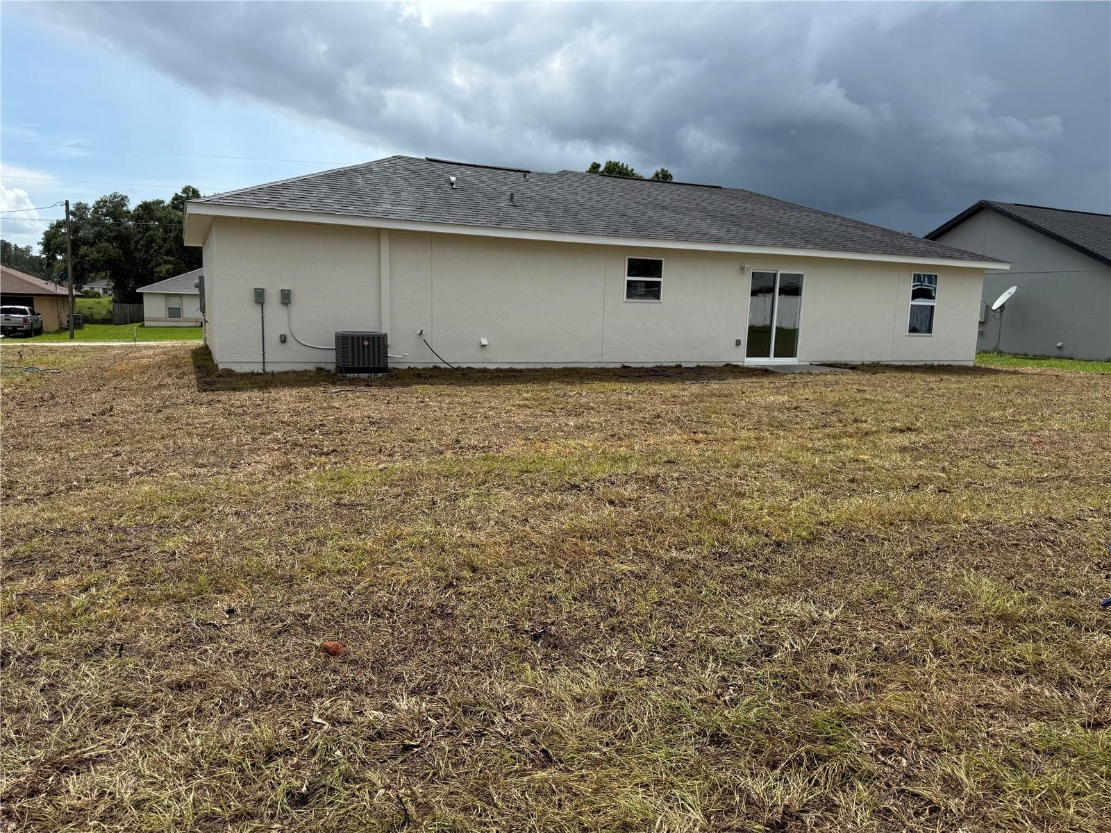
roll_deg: -1.3
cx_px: 556
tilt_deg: -7.6
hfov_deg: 71.6
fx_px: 770
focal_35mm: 24
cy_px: 416
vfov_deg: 56.8
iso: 80
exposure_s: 1/6173
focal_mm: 6.76
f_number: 1.78
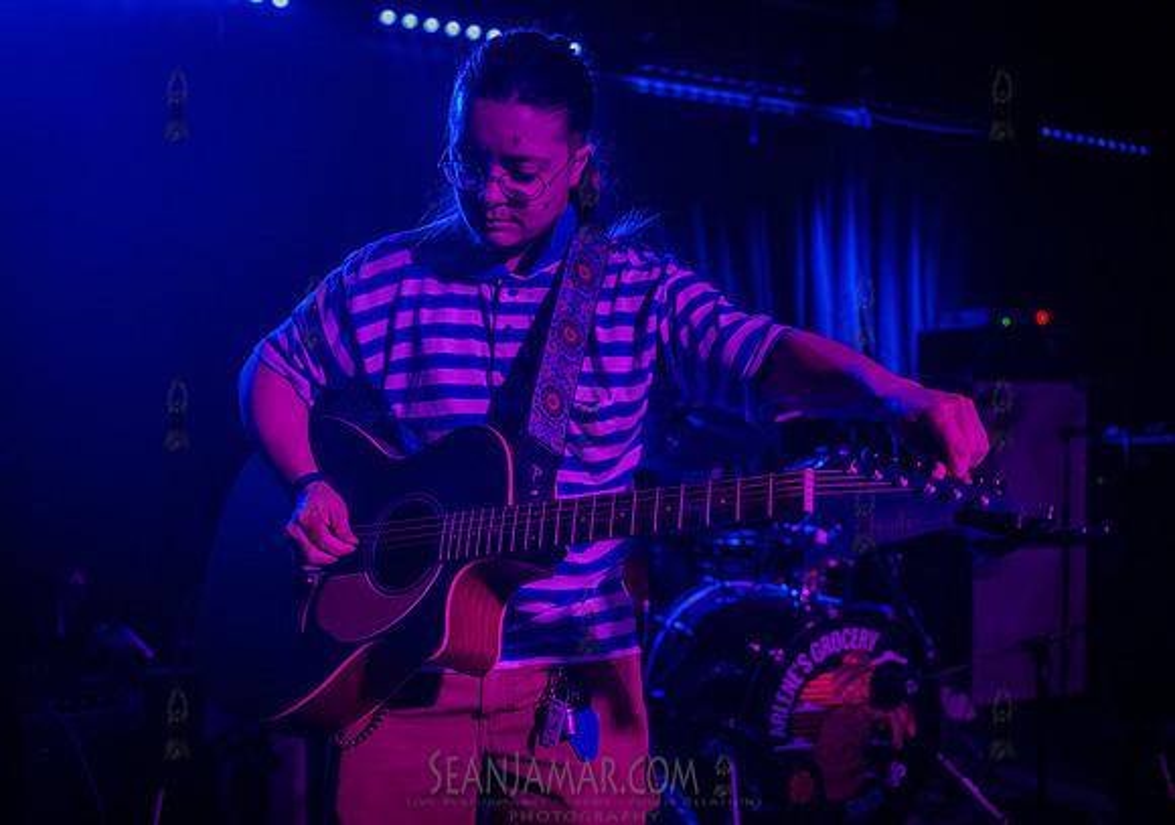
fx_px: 1203
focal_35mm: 36
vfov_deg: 37.8
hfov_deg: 52.0
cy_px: 412
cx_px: 556
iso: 16000
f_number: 3.2
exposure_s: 1/400
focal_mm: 35
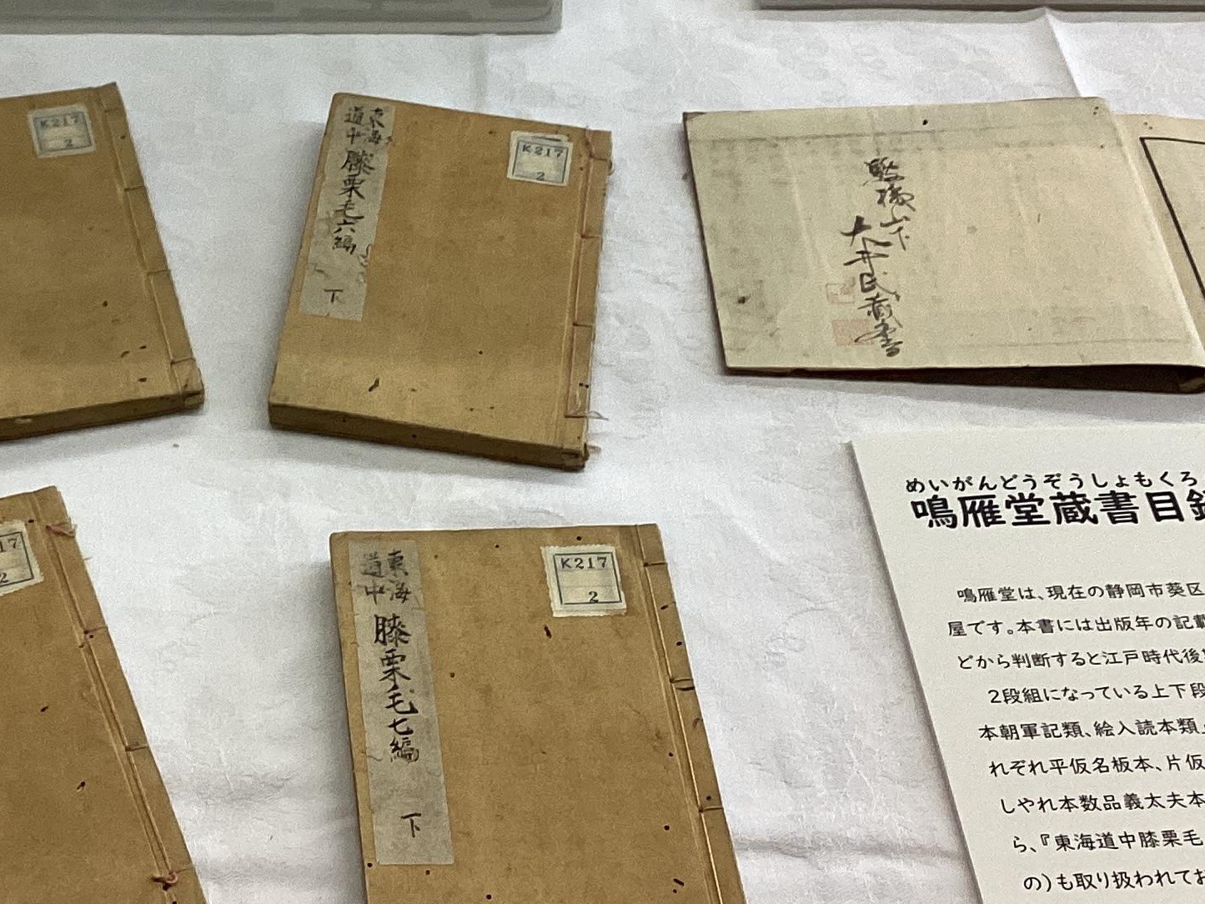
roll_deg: -1.9
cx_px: 297
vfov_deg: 20.7
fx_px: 2437
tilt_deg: -43.5
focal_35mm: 70
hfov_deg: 27.4
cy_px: 156
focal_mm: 3.3
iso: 125
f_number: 2.4
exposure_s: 1/60
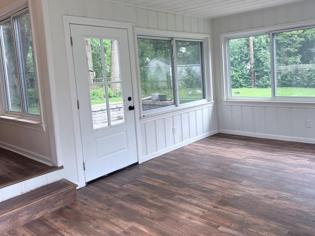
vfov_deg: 46.6
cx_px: 166
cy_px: 96
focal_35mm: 30
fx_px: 273
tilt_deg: -5.0
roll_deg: +3.4
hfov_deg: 59.9
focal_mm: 6.76
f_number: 1.78
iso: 80
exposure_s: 1/121
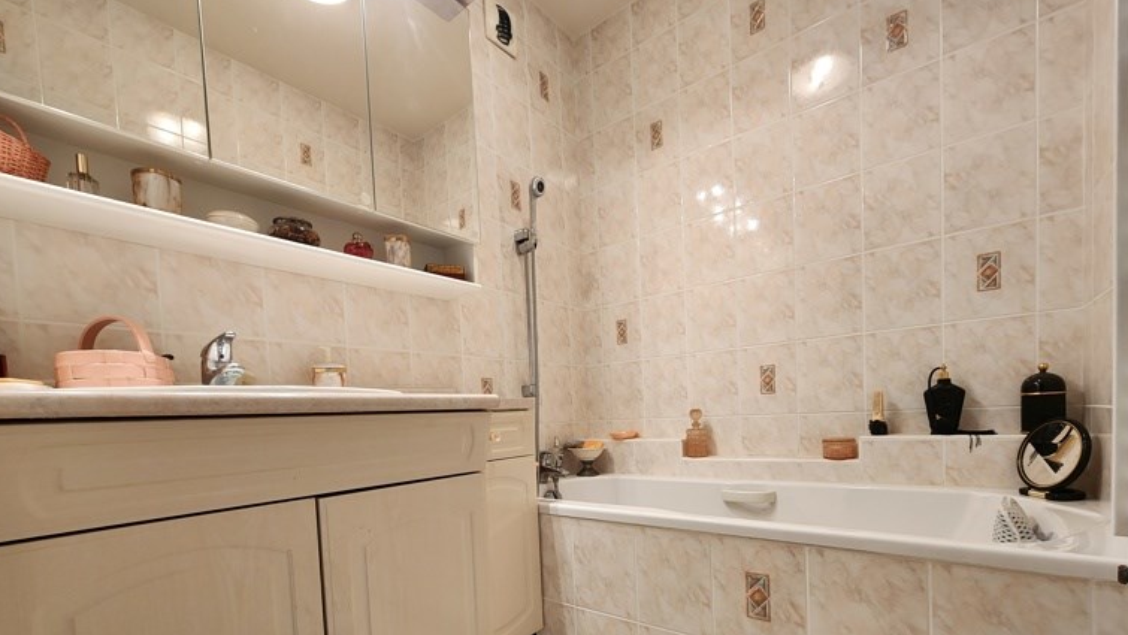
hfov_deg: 103.0
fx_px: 449
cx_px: 580
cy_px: 438
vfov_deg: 68.0
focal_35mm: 15
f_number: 2.2
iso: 250
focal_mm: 2.2
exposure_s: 1/50
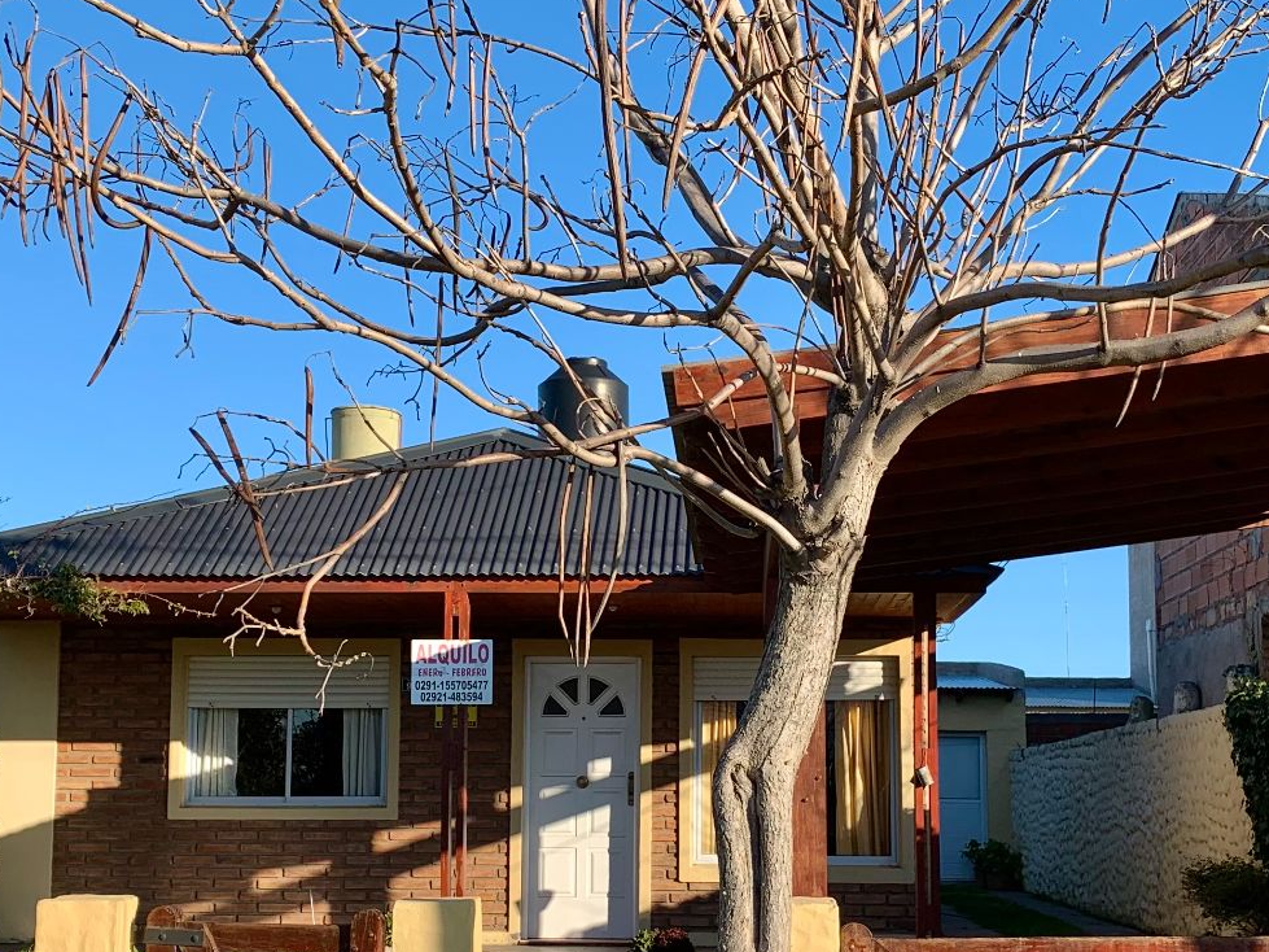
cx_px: 646
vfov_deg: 28.4
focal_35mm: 51
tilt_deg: +6.1
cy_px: 634
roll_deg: -0.3
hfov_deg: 37.5
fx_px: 1869
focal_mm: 4.25
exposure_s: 1/1387
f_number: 1.8
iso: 25
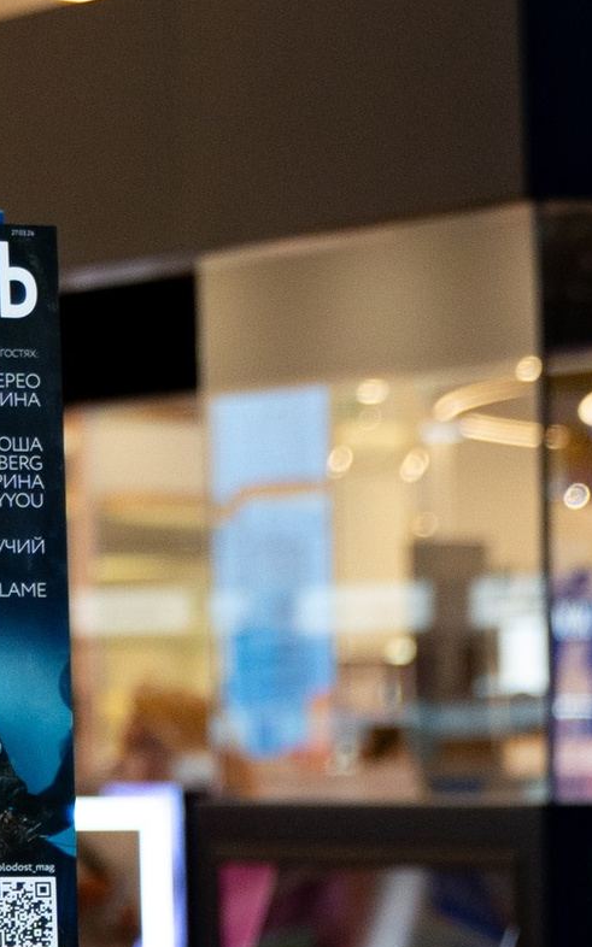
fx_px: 6559
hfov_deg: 5.0
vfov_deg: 8.1
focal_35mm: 254
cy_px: 1292
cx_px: 1475
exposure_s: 1/320
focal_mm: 34
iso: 400
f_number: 2.8
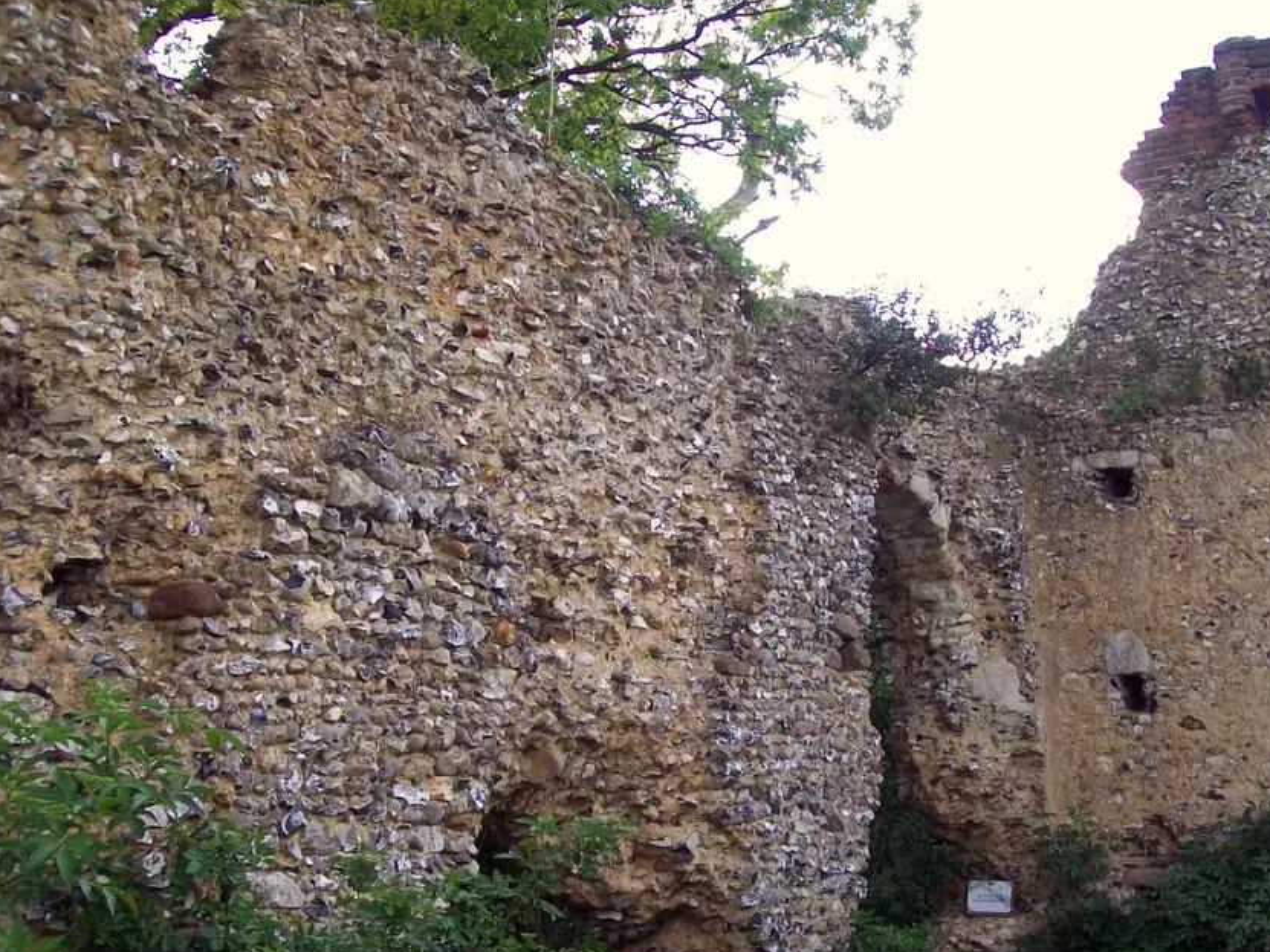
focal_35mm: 52
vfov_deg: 27.9
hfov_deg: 36.8
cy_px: 584
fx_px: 1908
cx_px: 619
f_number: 2.7
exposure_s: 1/250
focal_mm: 6
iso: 64
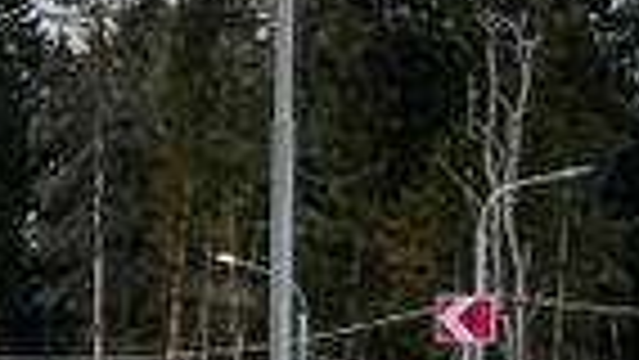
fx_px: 3746
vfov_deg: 5.5
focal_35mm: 221
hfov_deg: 9.3
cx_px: -470
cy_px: 328
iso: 1000
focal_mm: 29
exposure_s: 1/800
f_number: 4.5
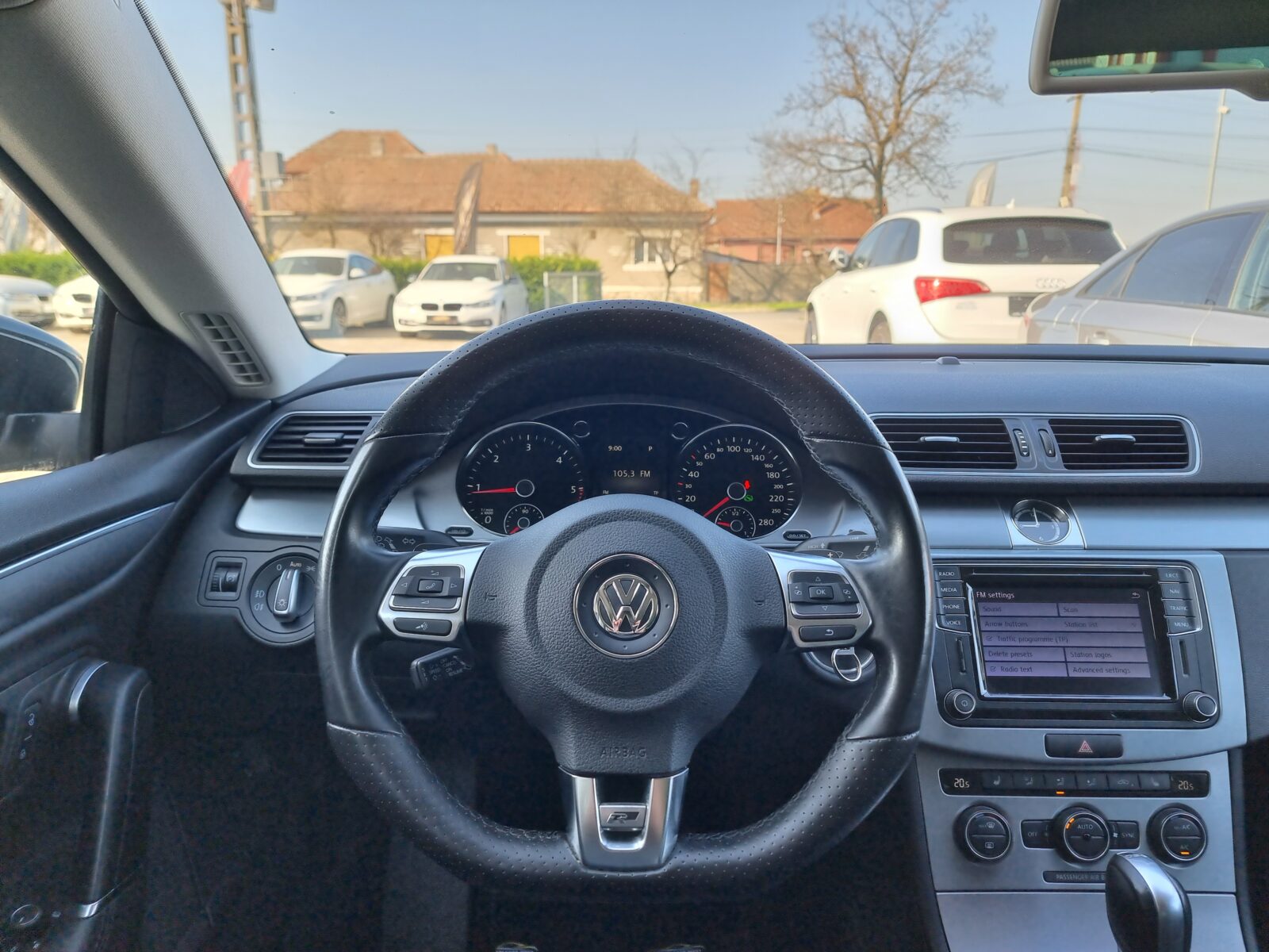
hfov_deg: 71.6
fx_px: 880
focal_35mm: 24
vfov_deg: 56.8
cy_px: 476
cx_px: 634
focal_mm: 6.7
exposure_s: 1/131
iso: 50
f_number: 1.8
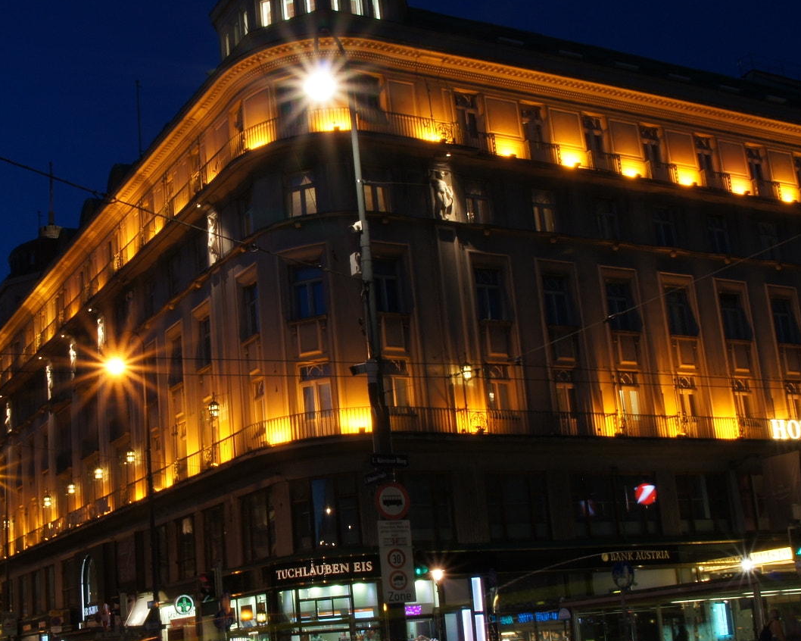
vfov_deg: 30.8
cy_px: 347
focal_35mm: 49
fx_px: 1161
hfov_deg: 37.7
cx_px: 277
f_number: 22
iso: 200
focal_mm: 18
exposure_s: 4
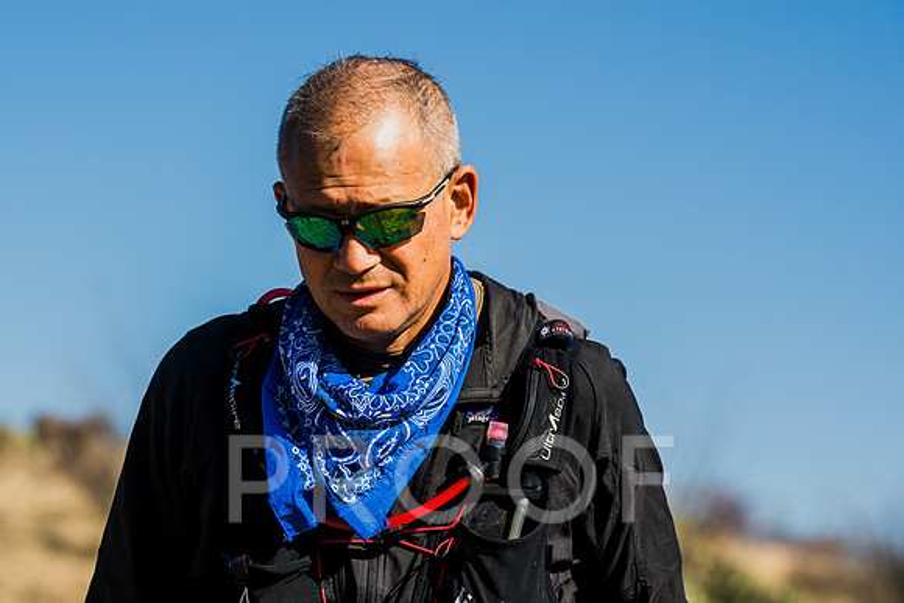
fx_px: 4281
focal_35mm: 170
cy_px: 289
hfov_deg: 12.0
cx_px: 344
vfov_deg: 8.1
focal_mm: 137
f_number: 5.6
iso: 125
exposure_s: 1/1000
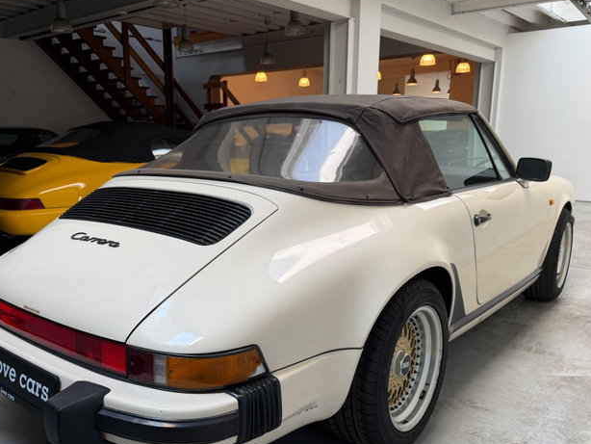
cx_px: 262
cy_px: 263
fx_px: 512
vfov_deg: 46.6
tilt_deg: -14.4
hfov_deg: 59.8
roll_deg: -0.1
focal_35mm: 30
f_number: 1.78
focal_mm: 6.76
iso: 50
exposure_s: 1/131
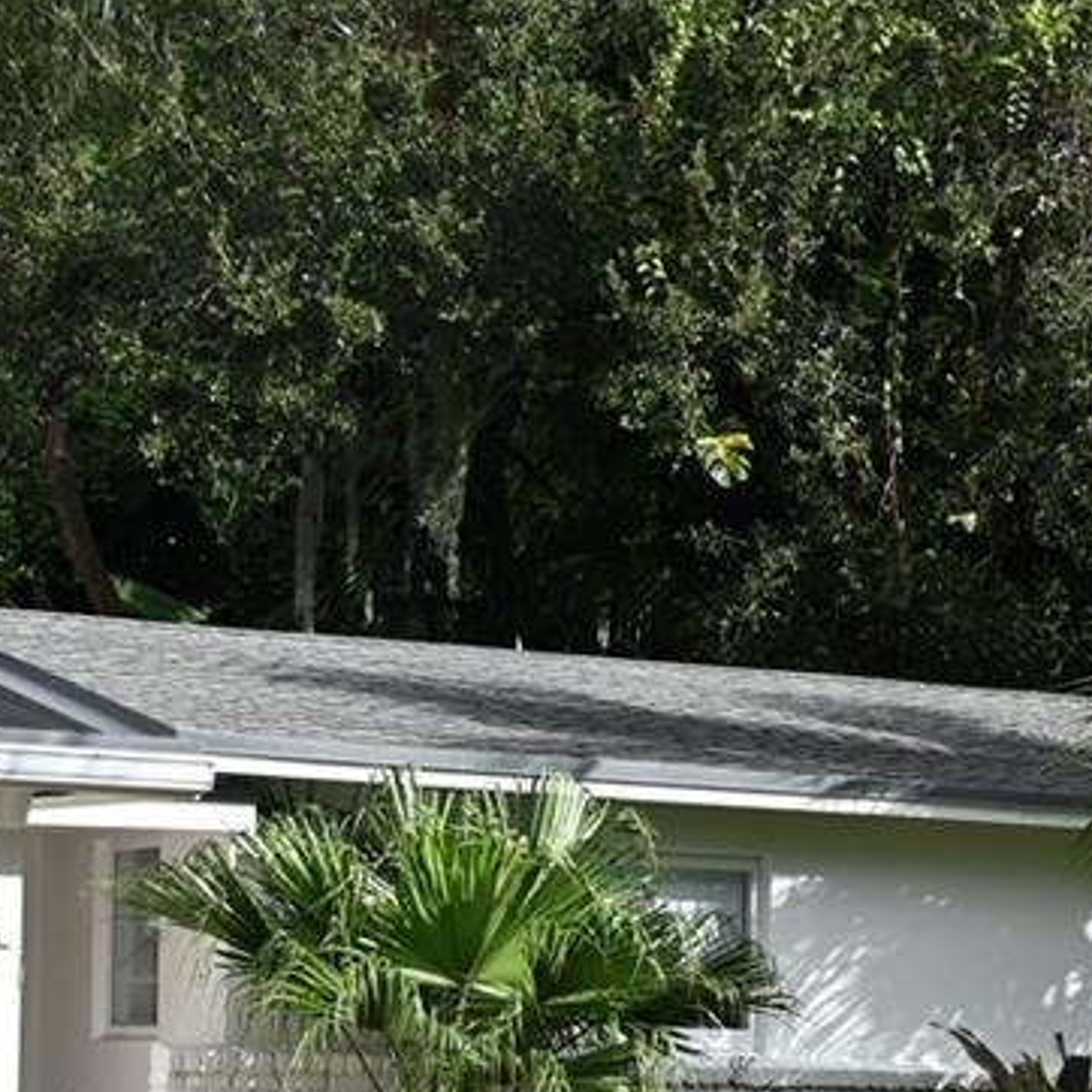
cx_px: 1041
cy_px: 1256
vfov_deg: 14.2
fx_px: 4283
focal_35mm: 120
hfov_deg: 14.3
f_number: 5.6
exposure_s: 1/250
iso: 100
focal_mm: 32
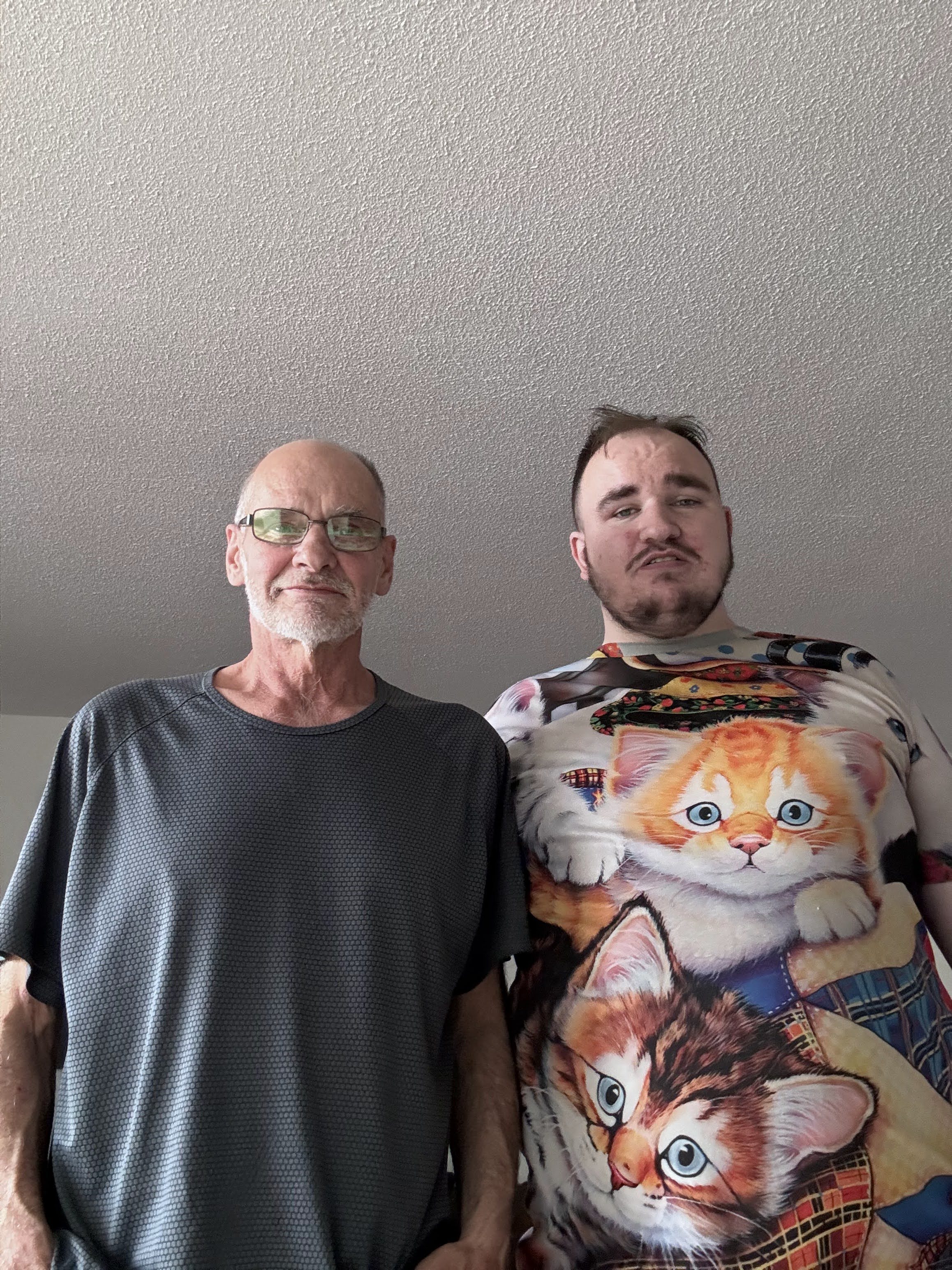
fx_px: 1100
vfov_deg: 60.0
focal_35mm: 30
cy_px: 635
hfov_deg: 46.8
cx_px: 476
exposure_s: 1/57
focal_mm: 2.69
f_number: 1.9
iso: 320
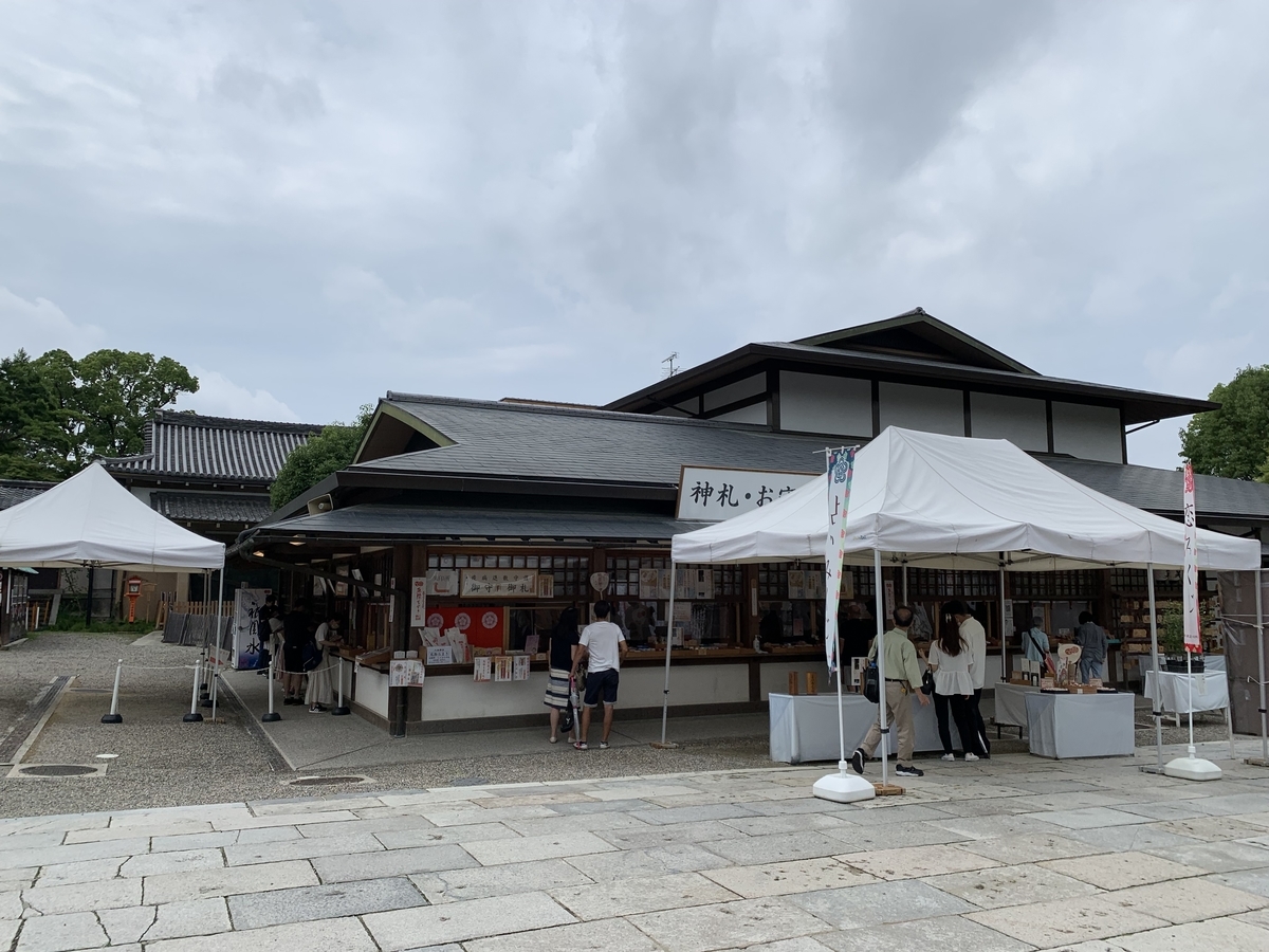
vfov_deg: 53.1
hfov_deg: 67.3
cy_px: 476
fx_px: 953
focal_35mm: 26
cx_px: 634
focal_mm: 4.25
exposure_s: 1/4673
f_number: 1.8
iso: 25
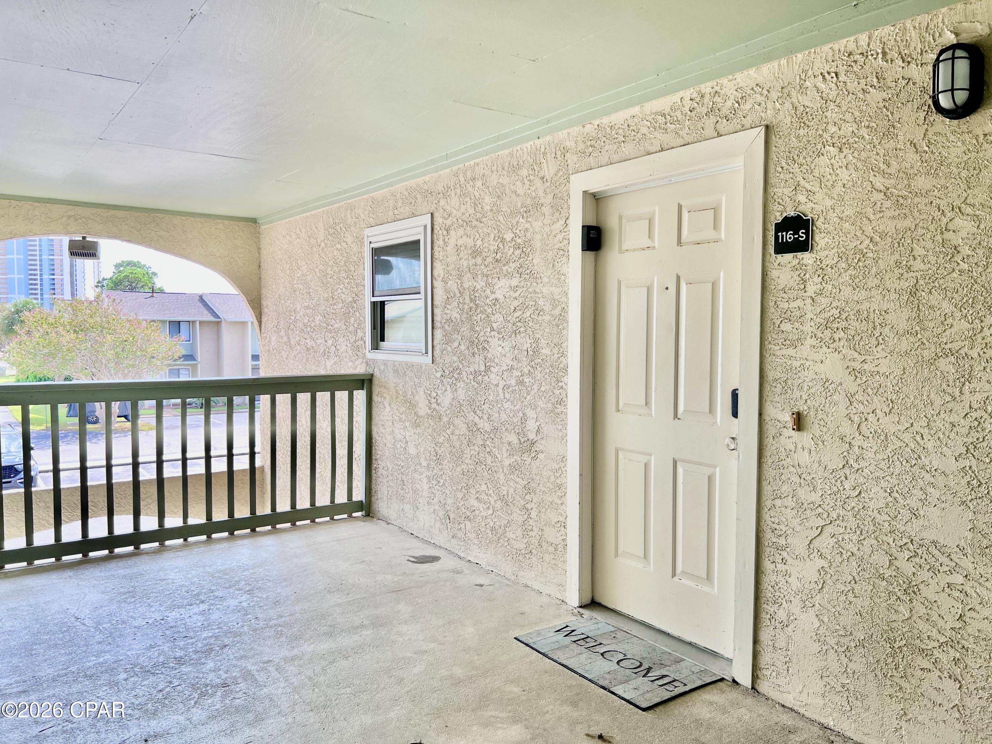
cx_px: 496
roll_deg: -0.5
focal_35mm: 26
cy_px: 372
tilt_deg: -3.5
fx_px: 745
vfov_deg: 53.1
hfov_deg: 67.3
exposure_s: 1/355
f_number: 1.5
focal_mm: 5.7
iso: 50
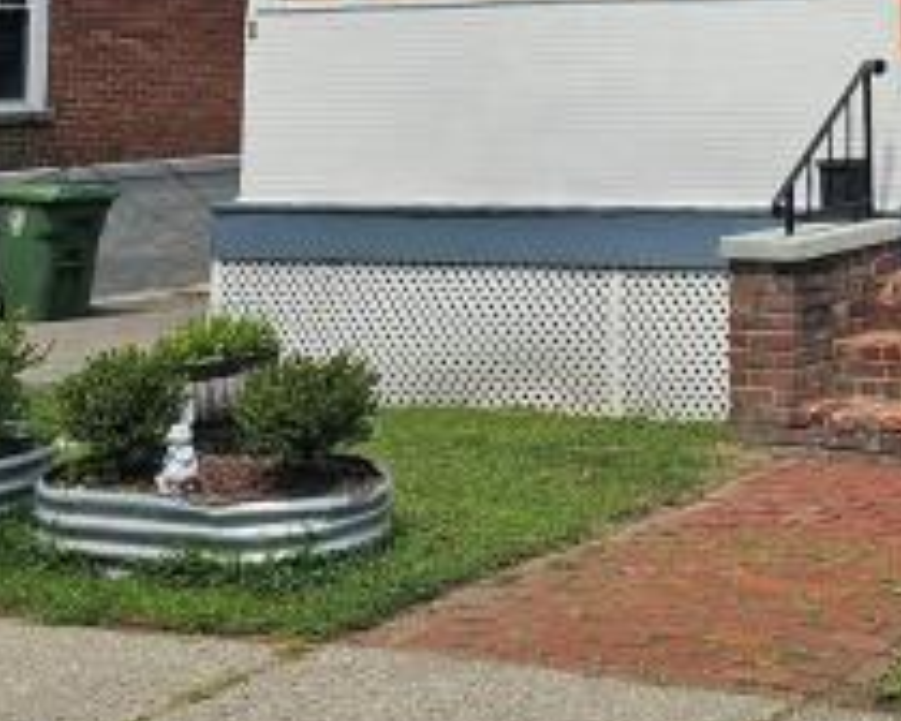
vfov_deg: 18.7
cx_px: 1047
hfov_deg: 23.0
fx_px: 2053
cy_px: -185
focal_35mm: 77
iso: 10
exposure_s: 1/965
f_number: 1.7
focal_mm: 6.3
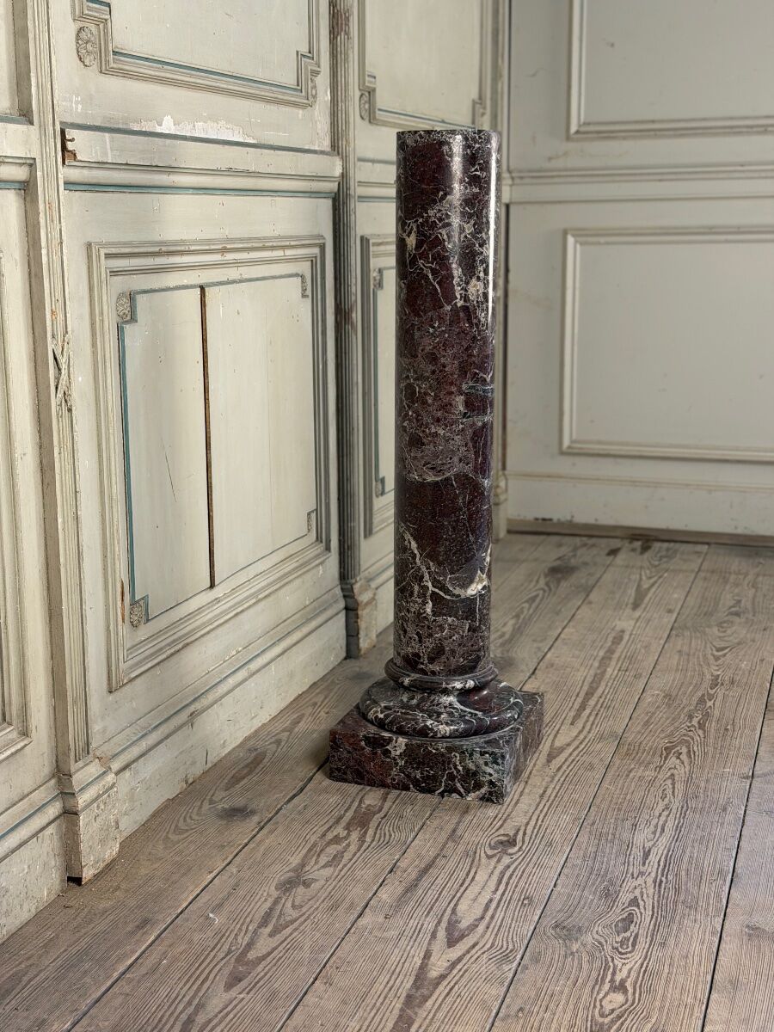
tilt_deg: -11.9
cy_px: 516
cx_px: 387
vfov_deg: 39.7
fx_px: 1431
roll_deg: +0.7
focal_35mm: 48
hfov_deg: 30.3
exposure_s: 1/50
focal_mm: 6.76
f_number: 1.78
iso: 160
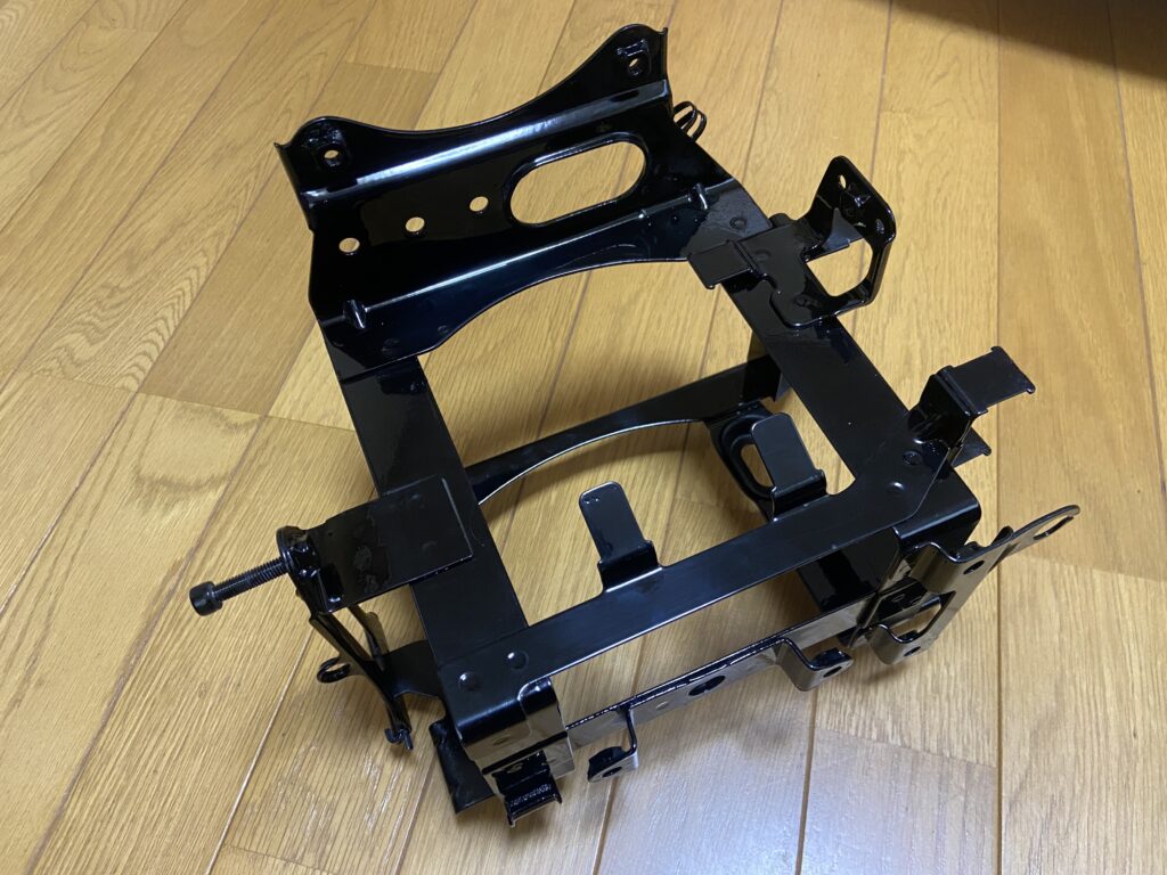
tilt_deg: -58.7
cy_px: 438
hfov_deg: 67.3
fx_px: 877
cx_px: 584
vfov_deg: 53.1
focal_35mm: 26
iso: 320
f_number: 1.8
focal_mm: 4.25
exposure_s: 1/60
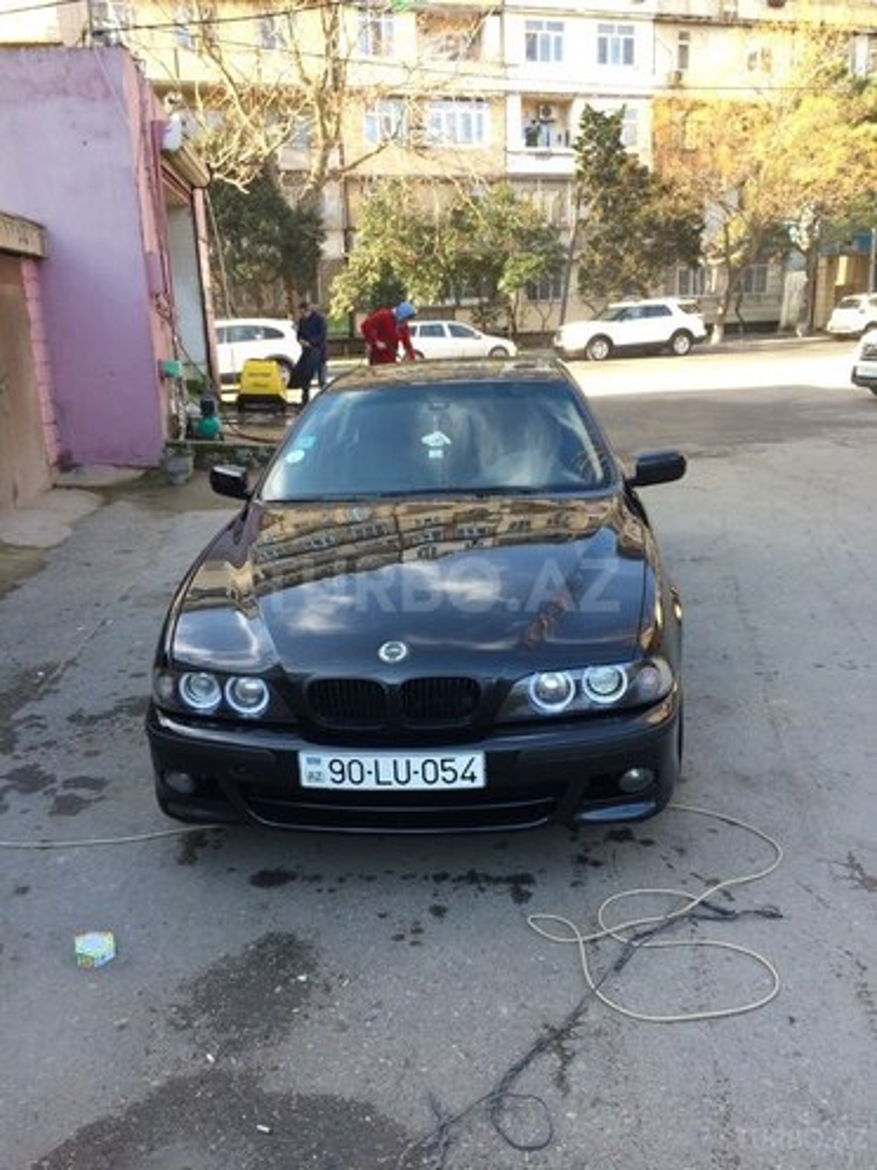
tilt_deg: -16.4
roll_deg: +2.1
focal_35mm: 29
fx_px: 980
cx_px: 438
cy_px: 585
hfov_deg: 48.2
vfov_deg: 61.7
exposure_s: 1/113
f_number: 2.2
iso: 32
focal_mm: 4.15
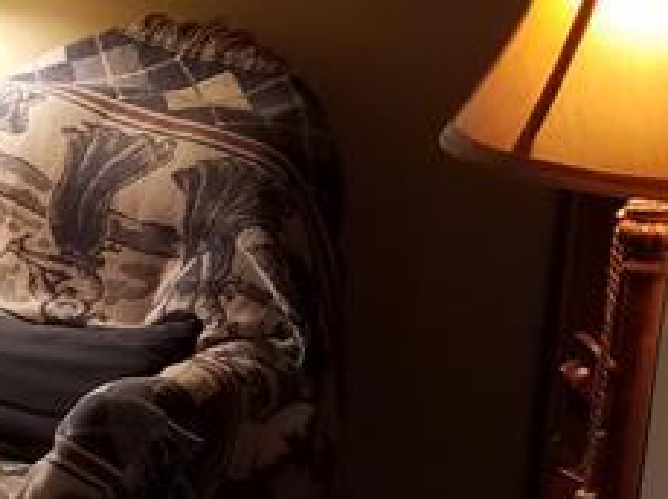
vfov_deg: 12.7
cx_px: -691
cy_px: 418
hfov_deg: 14.1
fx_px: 2236
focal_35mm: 116
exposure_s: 1/60
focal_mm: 4.2
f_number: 1.7
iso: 80
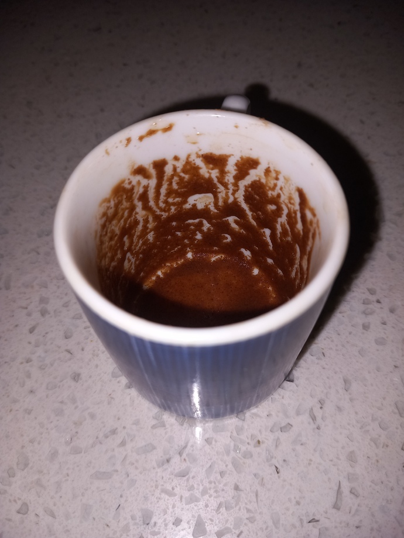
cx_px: 202
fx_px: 420
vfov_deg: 65.3
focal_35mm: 27
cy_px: 269
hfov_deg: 51.4
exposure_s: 1/100
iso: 25
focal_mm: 4
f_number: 1.8
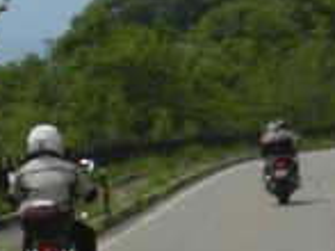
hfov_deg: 7.5
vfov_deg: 5.9
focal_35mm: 252
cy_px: -47
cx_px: -367
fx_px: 2437
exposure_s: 1/1000
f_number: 5.6
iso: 160
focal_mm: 9.4
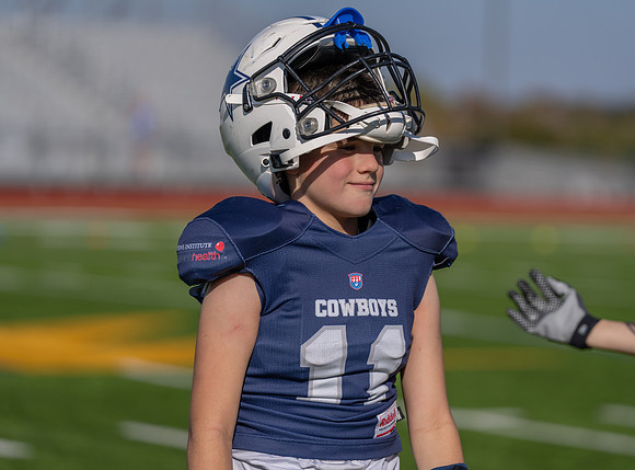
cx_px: 352
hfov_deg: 12.2
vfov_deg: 9.1
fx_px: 2967
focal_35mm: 163
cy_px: 235
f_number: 2.8
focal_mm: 147
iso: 100
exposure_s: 1/4000
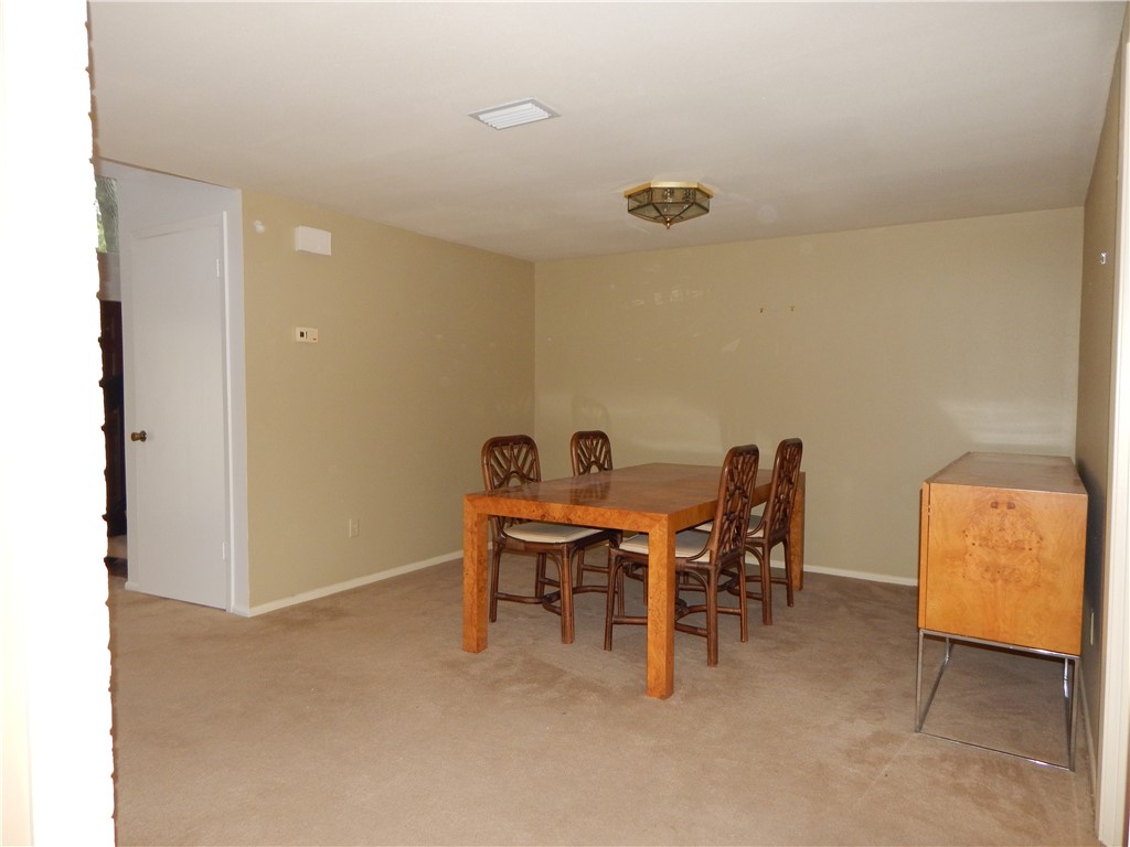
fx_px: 718
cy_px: 424
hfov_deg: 76.4
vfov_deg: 61.1
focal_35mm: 22
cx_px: 565
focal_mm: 4
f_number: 3
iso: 200
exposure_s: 1/30
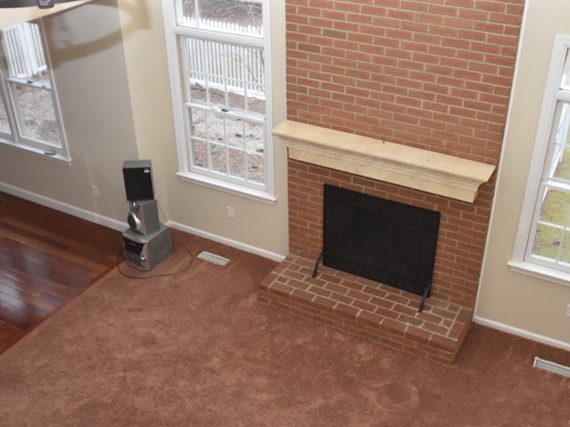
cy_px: 209
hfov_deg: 46.7
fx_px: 658
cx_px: 327
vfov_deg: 35.9
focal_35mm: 40
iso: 1400
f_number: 4.5
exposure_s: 1/60
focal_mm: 24
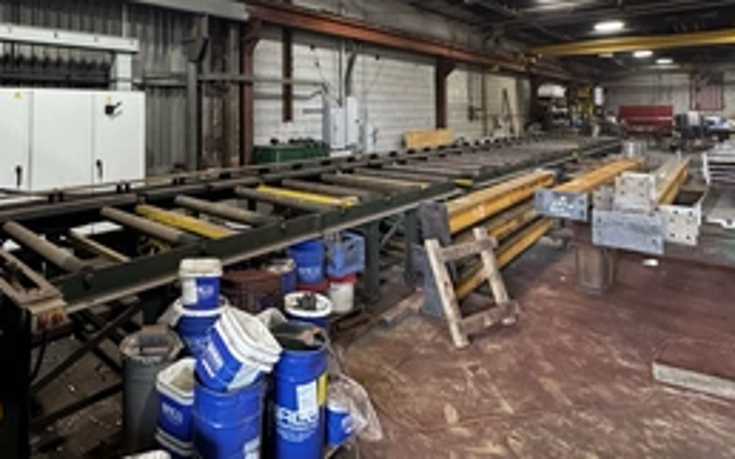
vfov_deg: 50.2
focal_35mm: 23
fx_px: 461
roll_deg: -0.1
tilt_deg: -0.3
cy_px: 100
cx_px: 236
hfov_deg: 74.4
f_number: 2.2
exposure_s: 1/60
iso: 400
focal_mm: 2.22
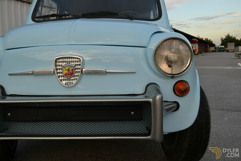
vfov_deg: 34.2
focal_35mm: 39
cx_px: 120
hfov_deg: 49.6
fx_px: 261
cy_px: 80
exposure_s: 1/125
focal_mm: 26
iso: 140
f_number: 5.6
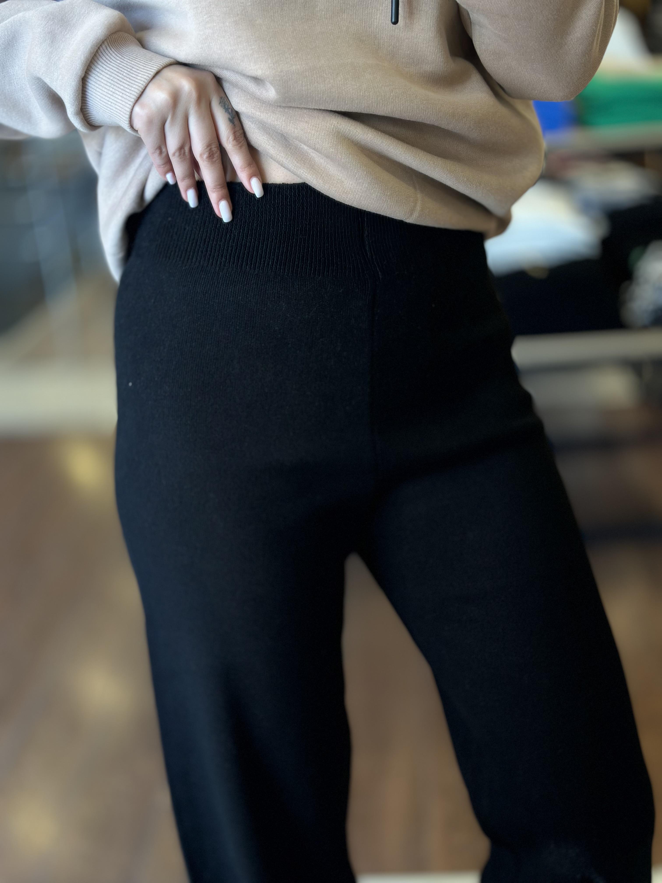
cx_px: 331
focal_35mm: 48
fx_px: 1224
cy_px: 442
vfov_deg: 39.7
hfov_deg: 30.3
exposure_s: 1/60
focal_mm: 6.86
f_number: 1.78
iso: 160
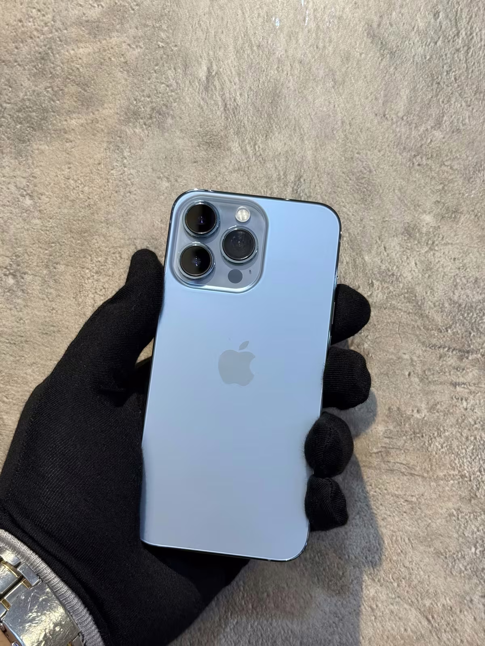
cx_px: 242
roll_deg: -12.3
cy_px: 323
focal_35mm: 48
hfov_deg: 30.3
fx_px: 897
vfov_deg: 39.7
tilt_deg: +4.9
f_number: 1.78
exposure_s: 1/50
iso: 64
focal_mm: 6.76
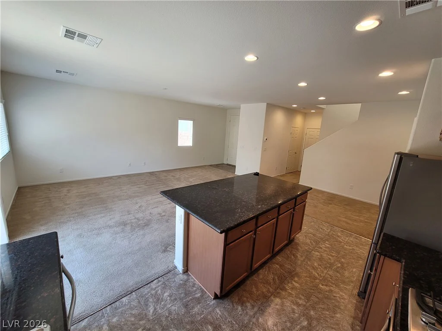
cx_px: 221
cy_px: 166
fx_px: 166
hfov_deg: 106.2
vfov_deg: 89.9
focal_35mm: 13
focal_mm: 2.2
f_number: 2.2
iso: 100
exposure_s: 1/60
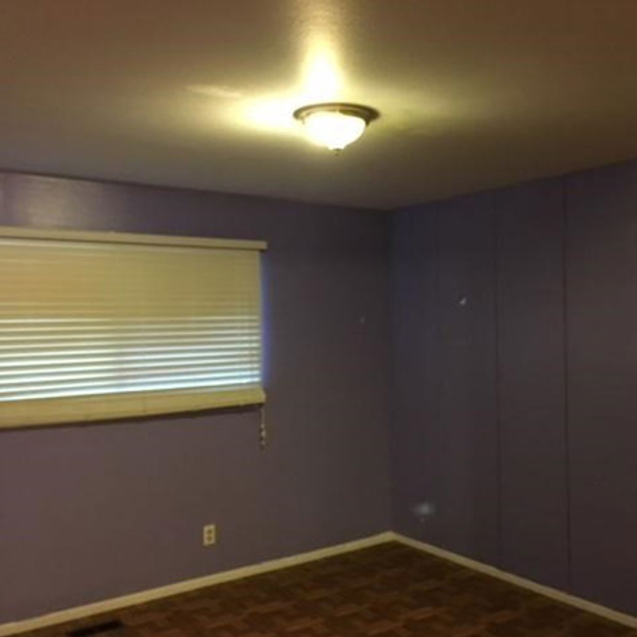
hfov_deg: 46.9
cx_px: 387
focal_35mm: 35
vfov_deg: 47.2
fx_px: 729
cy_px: 323
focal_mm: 4.15
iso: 250
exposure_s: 1/15
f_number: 2.2
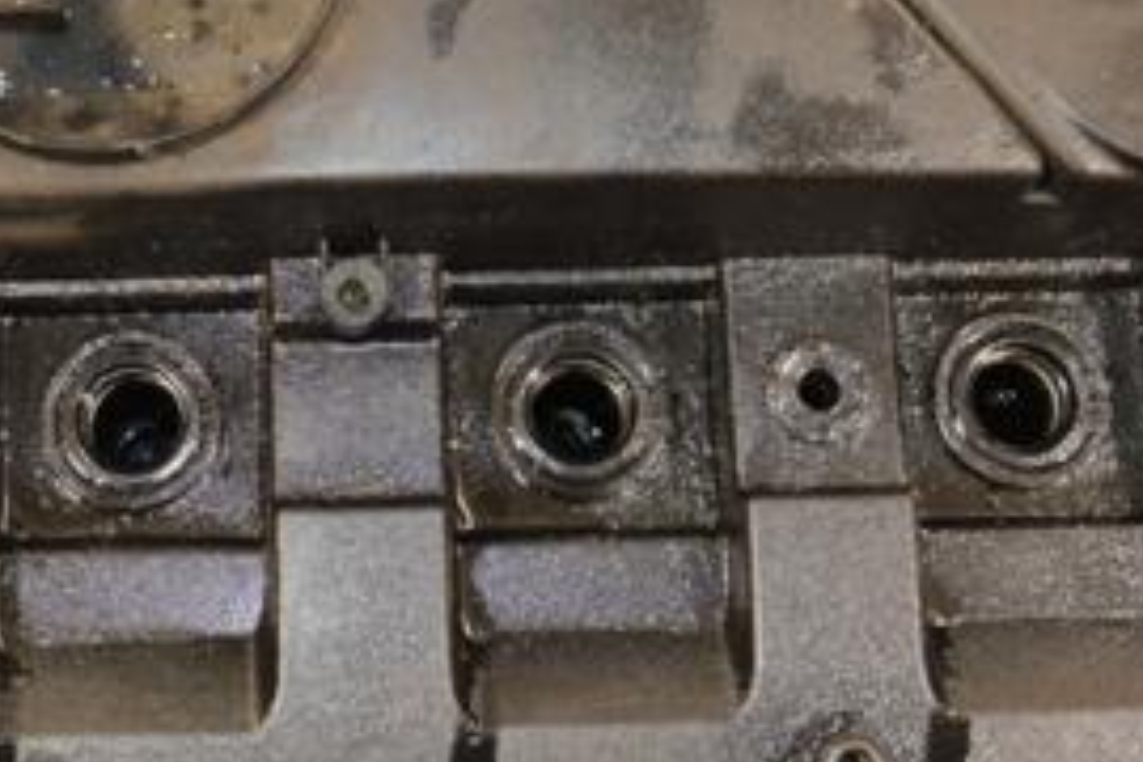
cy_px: 292
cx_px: 271
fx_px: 2226
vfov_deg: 19.4
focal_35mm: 70
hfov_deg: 28.3
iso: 800
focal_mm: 21
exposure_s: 1/125
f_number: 5
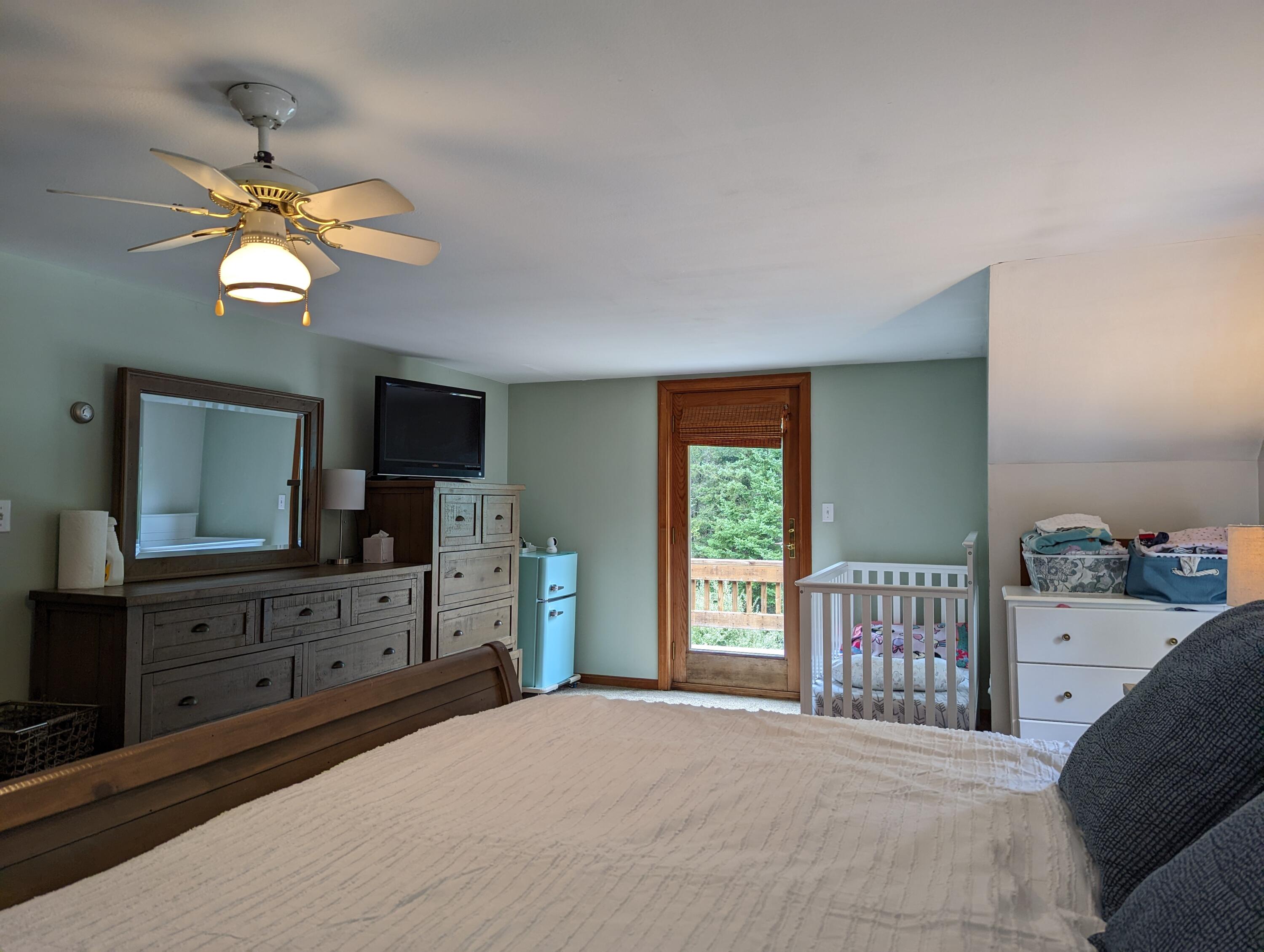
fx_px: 877
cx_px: 632
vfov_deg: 56.9
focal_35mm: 24
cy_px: 476
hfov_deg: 71.5
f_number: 1.85
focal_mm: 6.81
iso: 46
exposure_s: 1/60
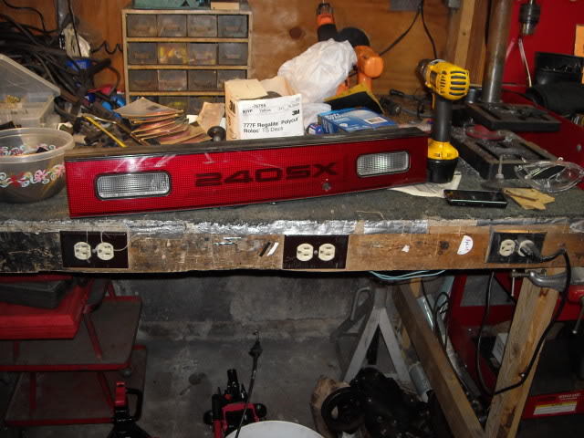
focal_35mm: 35
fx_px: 590
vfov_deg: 40.7
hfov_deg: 52.6
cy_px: 219
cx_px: 292
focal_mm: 5.7
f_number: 2.8
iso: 200
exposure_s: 1/60
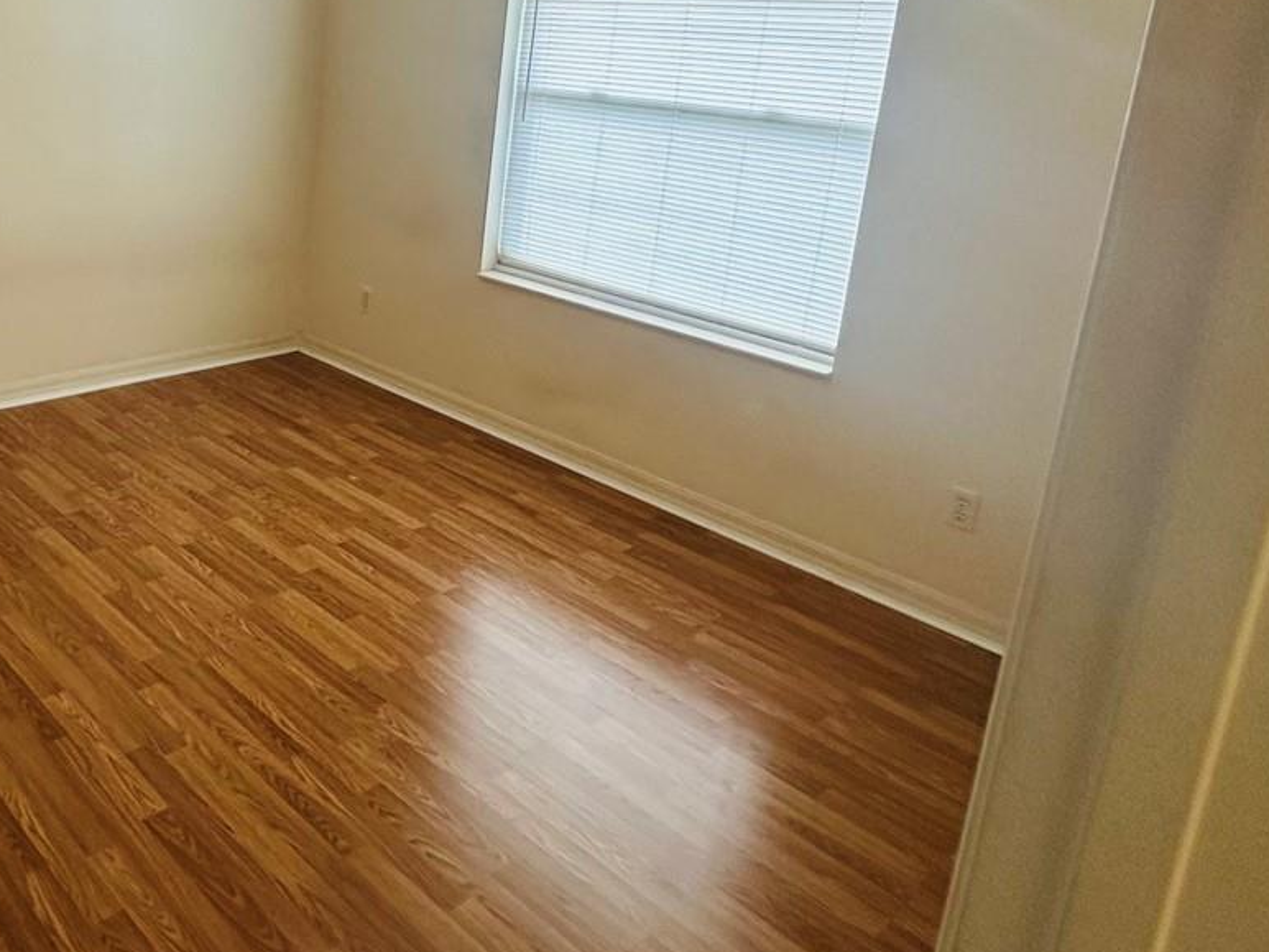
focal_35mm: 29
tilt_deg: -10.9
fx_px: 1063
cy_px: 227
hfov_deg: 56.1
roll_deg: -3.2
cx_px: 210
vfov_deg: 46.3
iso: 200
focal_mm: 2.22
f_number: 2.2
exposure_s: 1/60
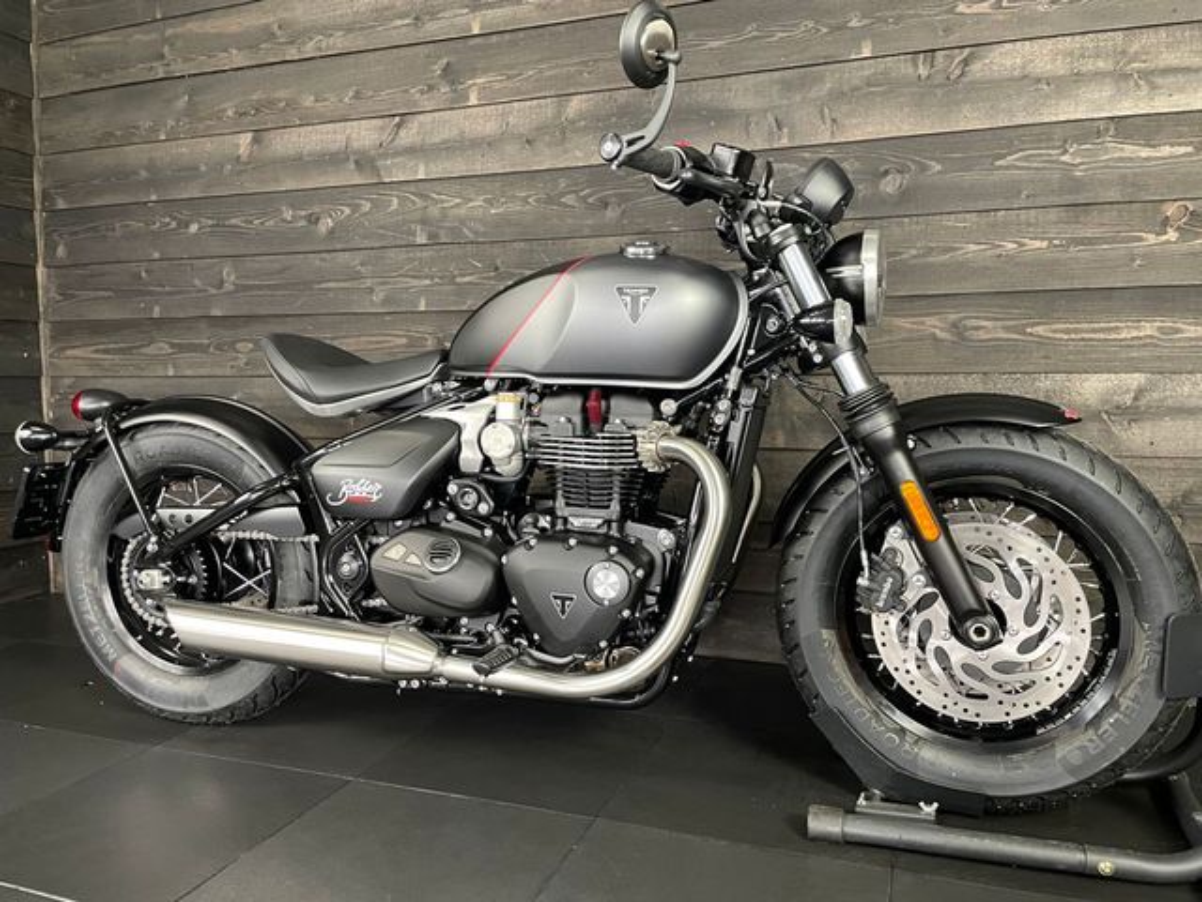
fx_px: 903
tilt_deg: -4.4
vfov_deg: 53.1
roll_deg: +0.7
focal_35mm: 26
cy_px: 451
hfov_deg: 67.3
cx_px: 601
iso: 320
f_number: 1.6
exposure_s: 1/50
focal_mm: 4.2
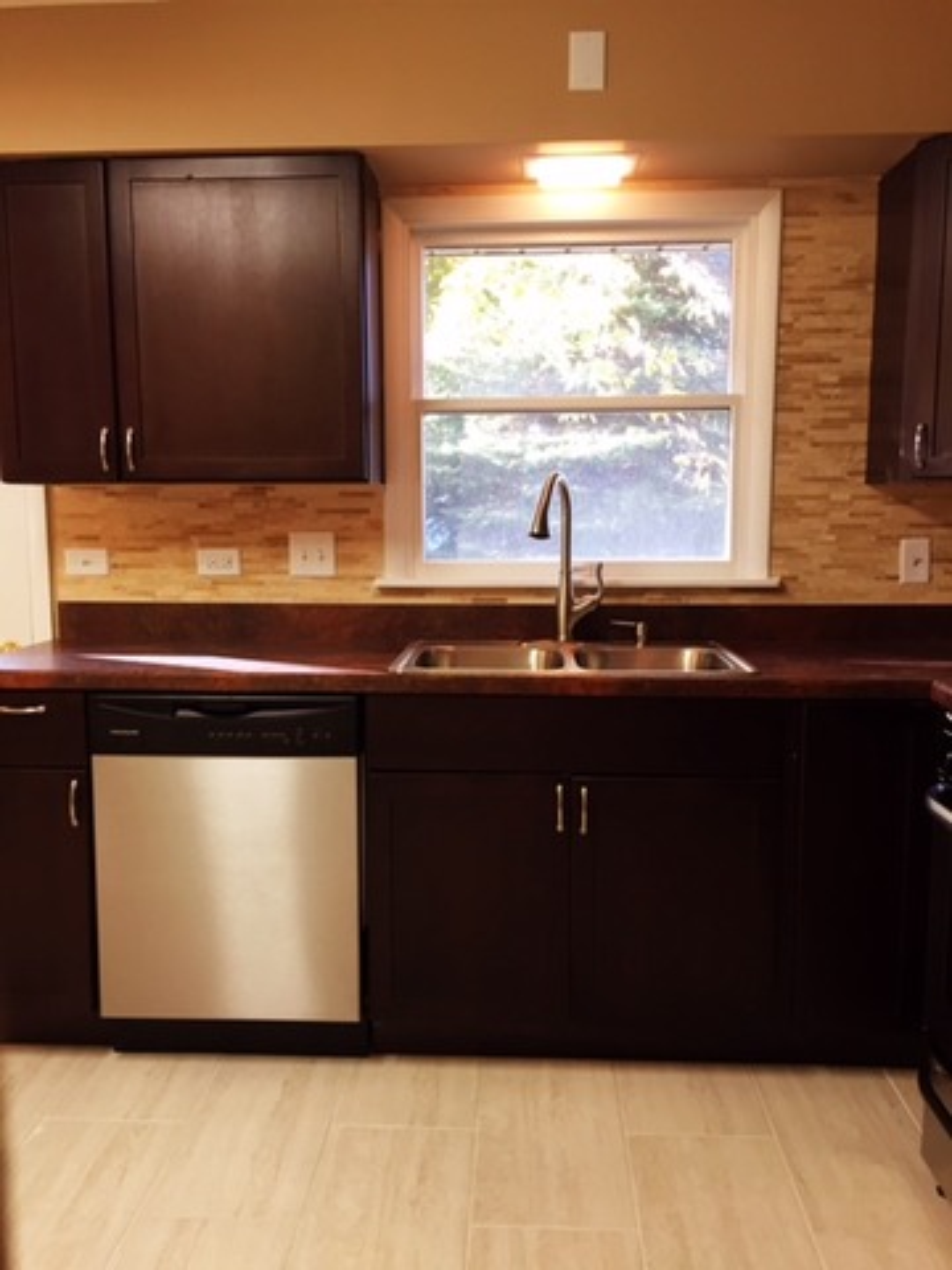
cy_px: 635
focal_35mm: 29
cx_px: 476
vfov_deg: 61.7
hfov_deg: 48.2
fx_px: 1063
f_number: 2.2
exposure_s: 1/30
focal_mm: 4.15
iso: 80
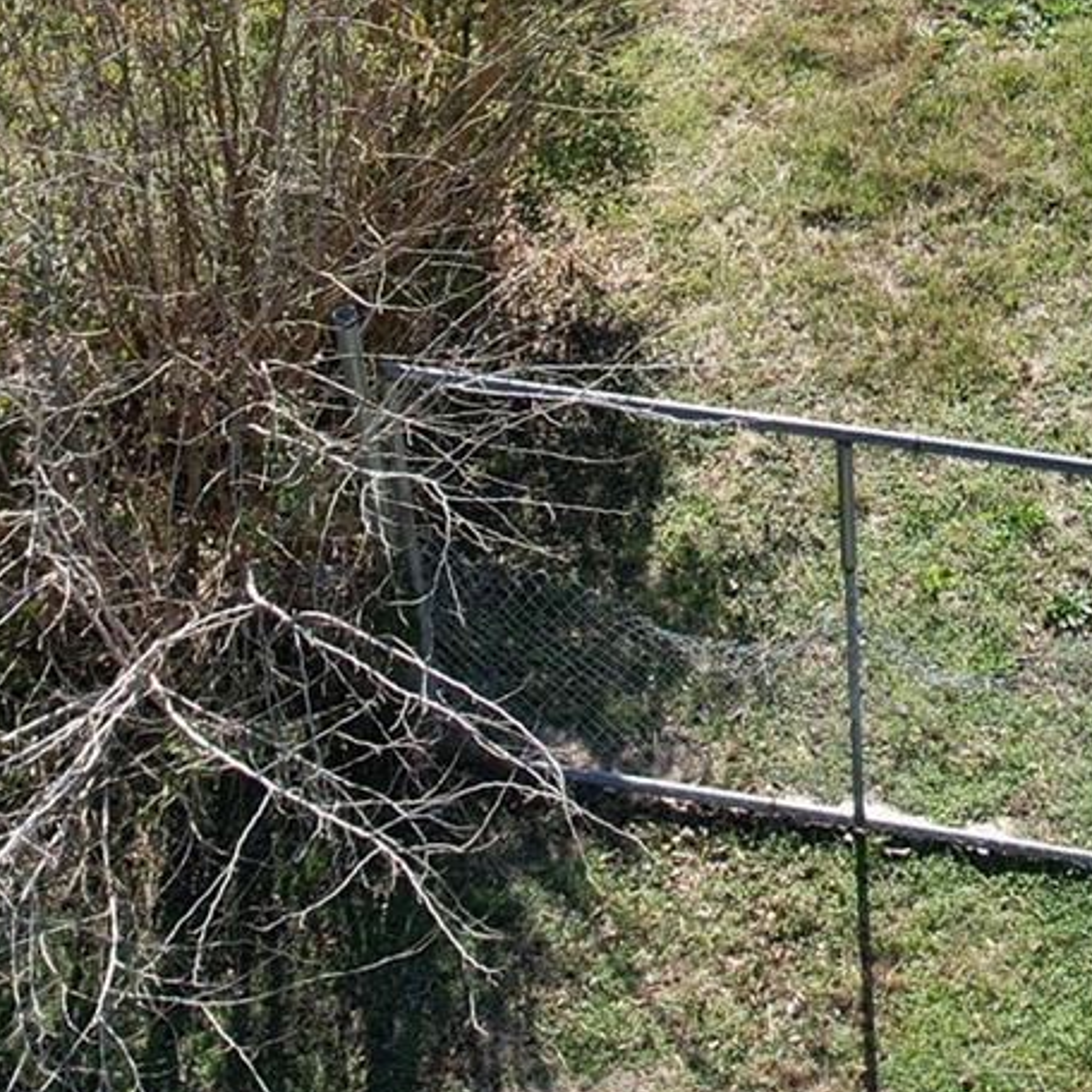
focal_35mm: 84
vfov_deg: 19.2
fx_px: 2998
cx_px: 967
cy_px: -305
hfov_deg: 20.3
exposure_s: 1/1000
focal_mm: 8.38
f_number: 2.8
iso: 100
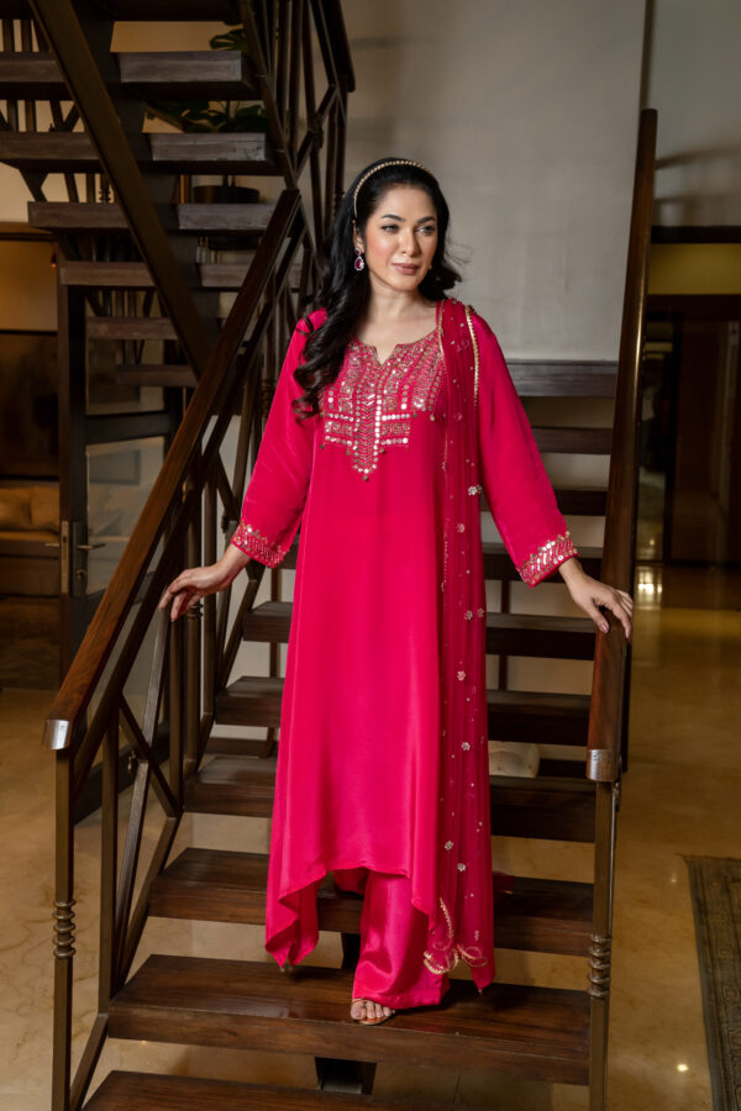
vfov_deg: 41.1
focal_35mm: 48
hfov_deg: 28.1
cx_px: 370
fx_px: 1482
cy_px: 556
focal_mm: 48
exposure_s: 1/100
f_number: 5
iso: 1250
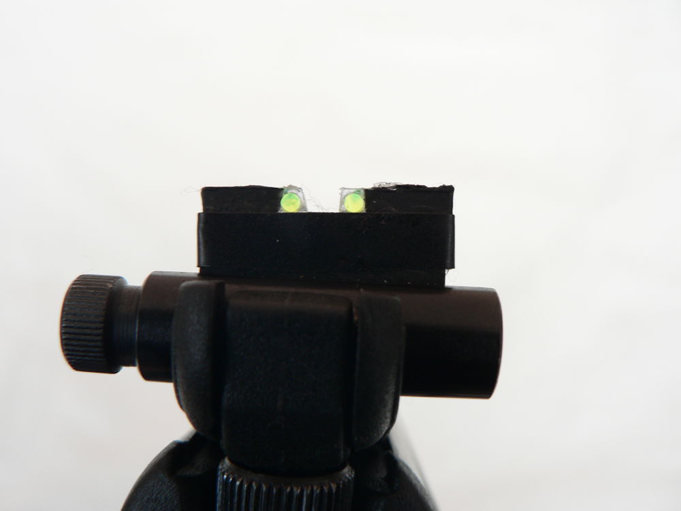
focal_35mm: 36
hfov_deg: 51.4
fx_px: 708
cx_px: 340
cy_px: 256
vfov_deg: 39.7
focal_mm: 6
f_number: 2.8
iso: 100
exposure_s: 1/50
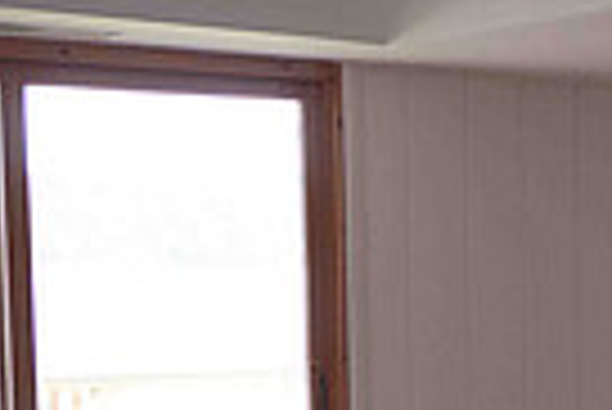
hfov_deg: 17.8
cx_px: 927
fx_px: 1736
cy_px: 399
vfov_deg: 13.3
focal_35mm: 102
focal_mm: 24
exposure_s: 1/250
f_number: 2.5
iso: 640
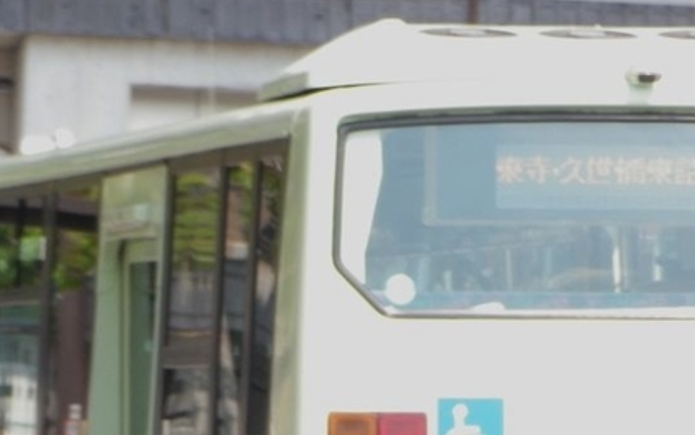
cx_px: 443
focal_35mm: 287
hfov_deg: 7.3
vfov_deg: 4.6
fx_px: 5438
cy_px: 456
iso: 80
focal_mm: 25.8
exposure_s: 1/125
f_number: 5.3
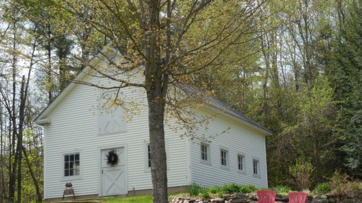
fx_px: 643
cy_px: 131
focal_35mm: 67
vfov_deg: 17.9
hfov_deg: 31.4
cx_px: 182
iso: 125
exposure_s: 1/500
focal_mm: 11
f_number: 4.3
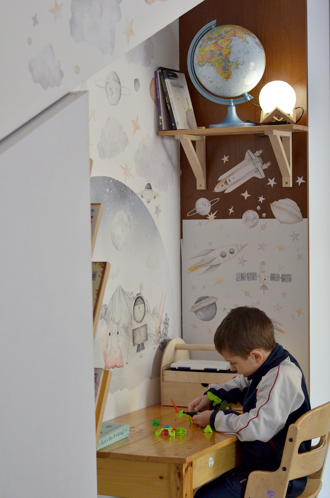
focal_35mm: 75
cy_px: 249
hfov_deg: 18.1
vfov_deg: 27.0
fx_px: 1036
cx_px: 165
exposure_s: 1/100
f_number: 2.8
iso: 1000
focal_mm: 50
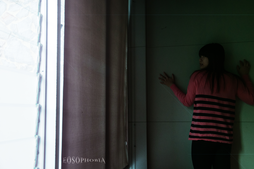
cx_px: 127
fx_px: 296
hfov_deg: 46.4
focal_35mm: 42
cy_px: 84
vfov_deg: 31.8
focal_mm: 28
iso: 800
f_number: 4
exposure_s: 1/160
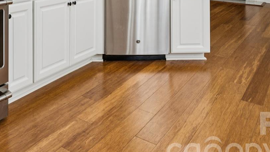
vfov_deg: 23.8
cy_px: -49
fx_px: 314
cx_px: 27
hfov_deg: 42.7
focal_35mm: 44
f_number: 13
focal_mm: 16.7
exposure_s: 1
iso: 100
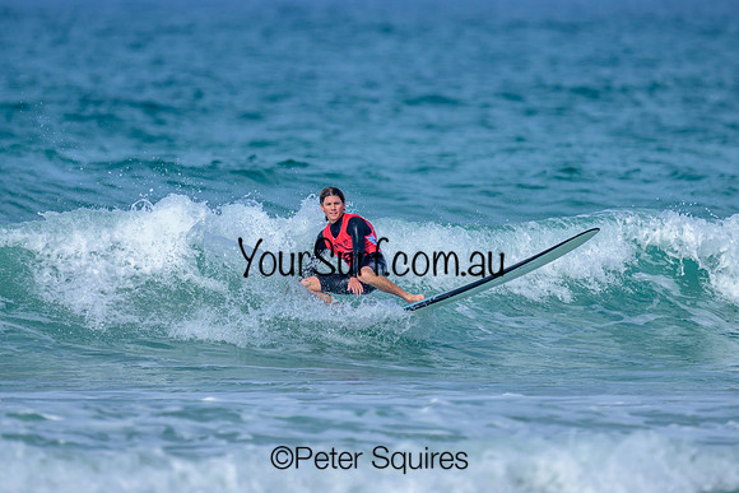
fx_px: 22584
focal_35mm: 1100
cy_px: 157
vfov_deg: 1.3
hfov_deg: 1.9
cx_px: 326
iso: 200
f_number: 6.3
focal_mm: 800
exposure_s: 1/2000
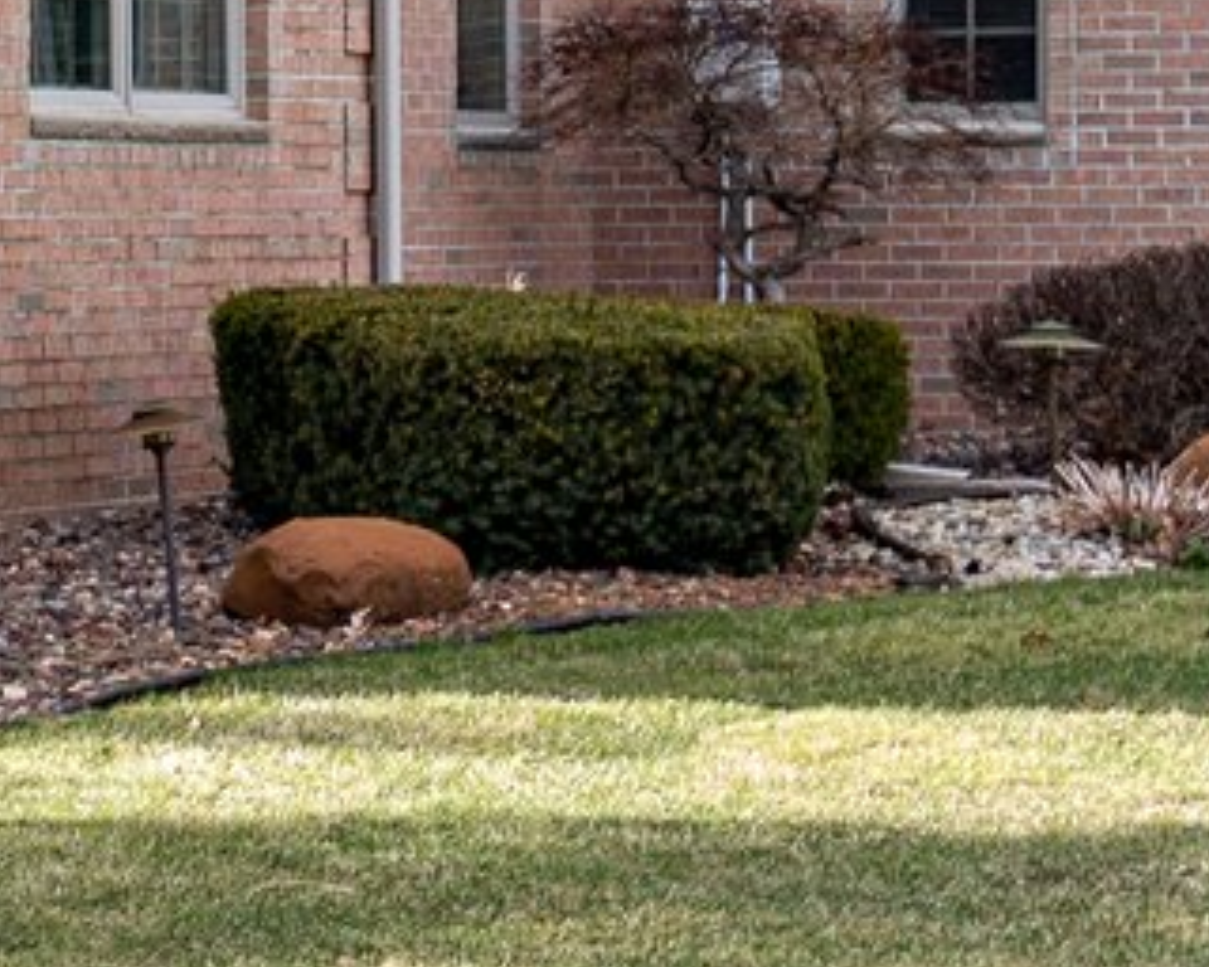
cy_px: -17
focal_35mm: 216
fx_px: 7729
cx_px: -673
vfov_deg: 7.1
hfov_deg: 8.7
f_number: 2.8
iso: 100
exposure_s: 1/160
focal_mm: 36
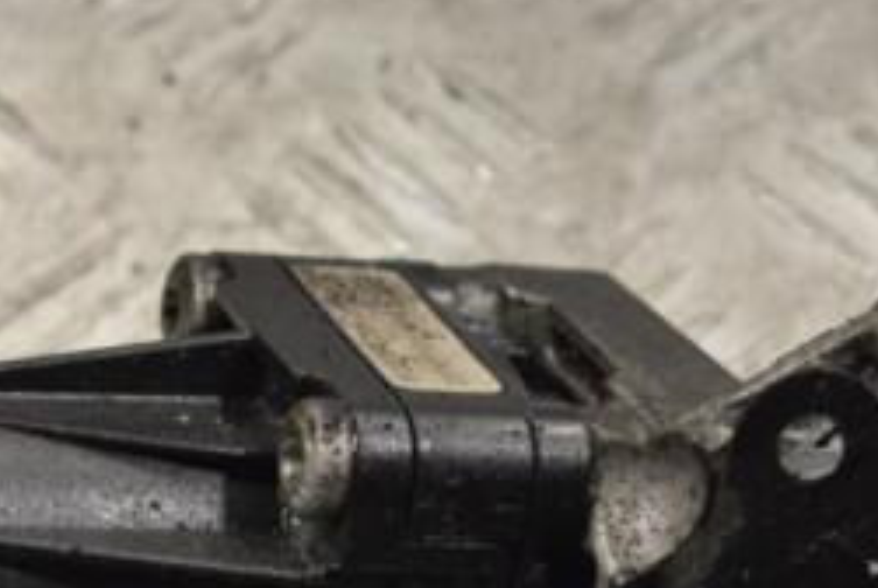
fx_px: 4371
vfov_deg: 7.7
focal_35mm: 179
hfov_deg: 11.5
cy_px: 620
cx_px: 371
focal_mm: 50
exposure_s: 1/250
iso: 3200
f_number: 8
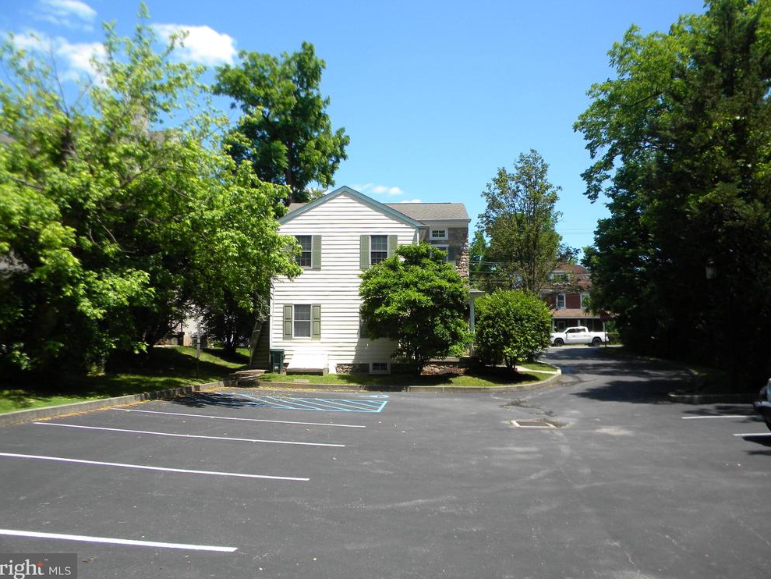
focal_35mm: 29
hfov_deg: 61.6
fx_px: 646
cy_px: 286
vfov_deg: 48.2
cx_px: 379
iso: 80
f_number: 3.5
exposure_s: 1/615
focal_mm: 5
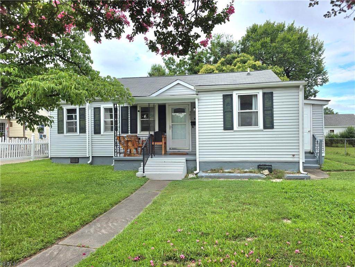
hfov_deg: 73.9
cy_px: 134
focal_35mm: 23
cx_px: 178
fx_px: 236
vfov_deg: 58.9
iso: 80
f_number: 1.7
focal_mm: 6.3
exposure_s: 1/3333
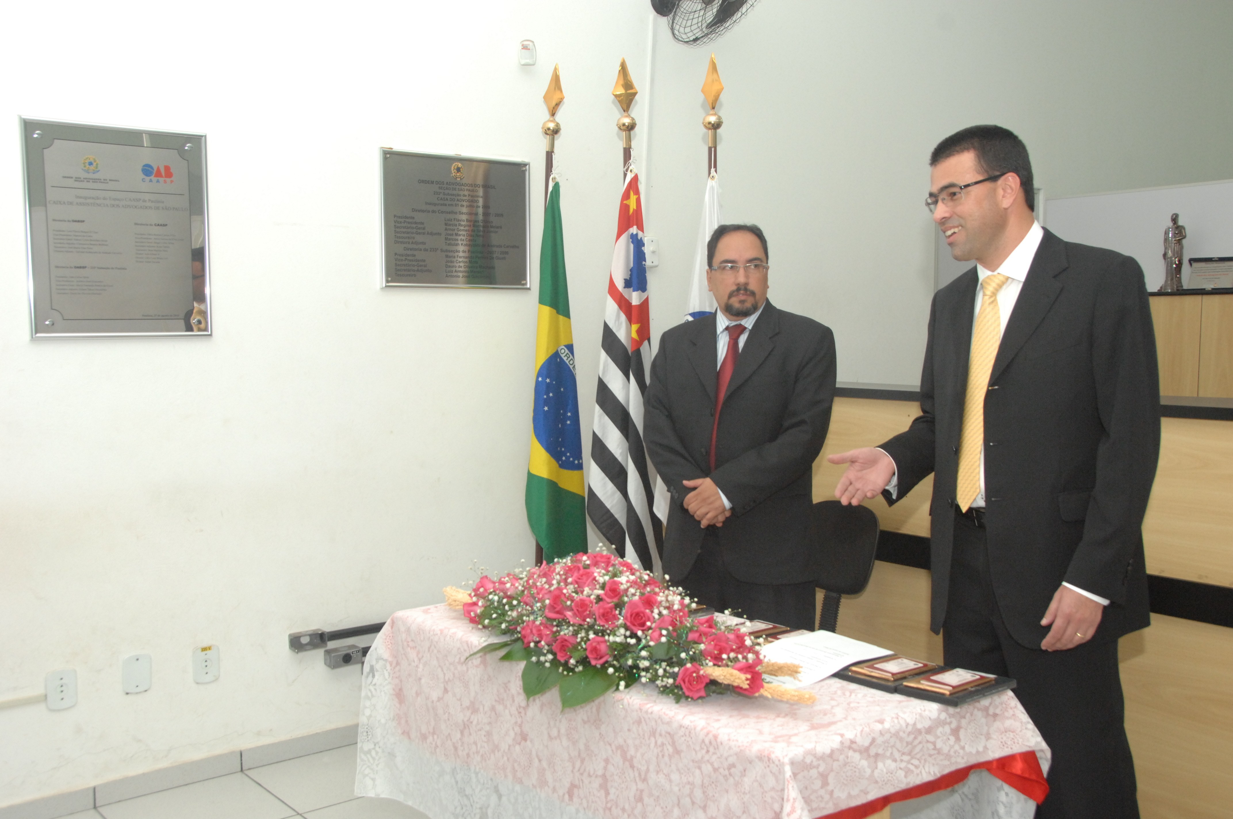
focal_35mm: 33
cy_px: 410
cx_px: 616
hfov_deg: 57.3
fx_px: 1129
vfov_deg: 39.9
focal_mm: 22
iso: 800
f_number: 7.1
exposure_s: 1/60
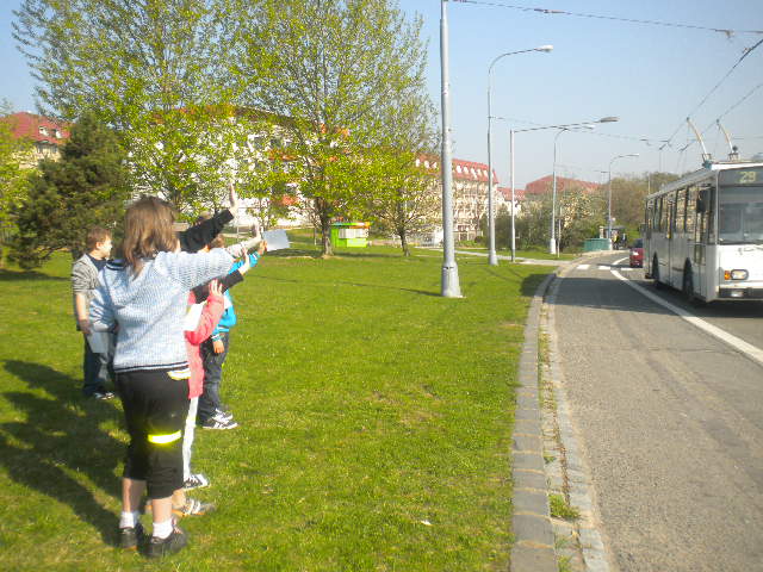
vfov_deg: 40.7
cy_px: 286
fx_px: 771
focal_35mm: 35
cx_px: 382
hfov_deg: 52.6
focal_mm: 6.3
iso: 113
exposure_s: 1/431
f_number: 4.6
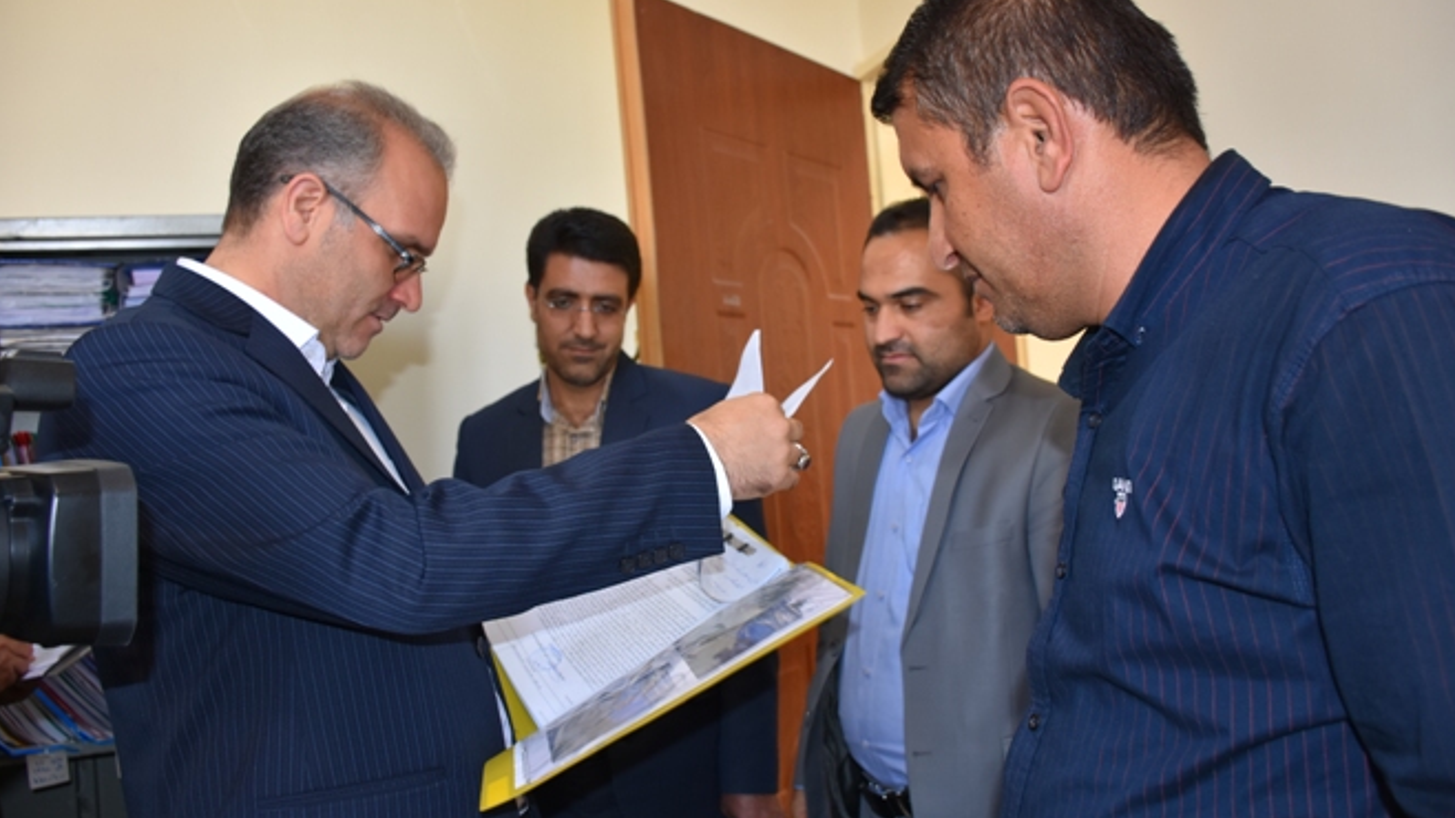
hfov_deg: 66.1
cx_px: 735
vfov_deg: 40.2
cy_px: 398
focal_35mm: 29
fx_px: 1119
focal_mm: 18
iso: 400
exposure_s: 1/80
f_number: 3.5
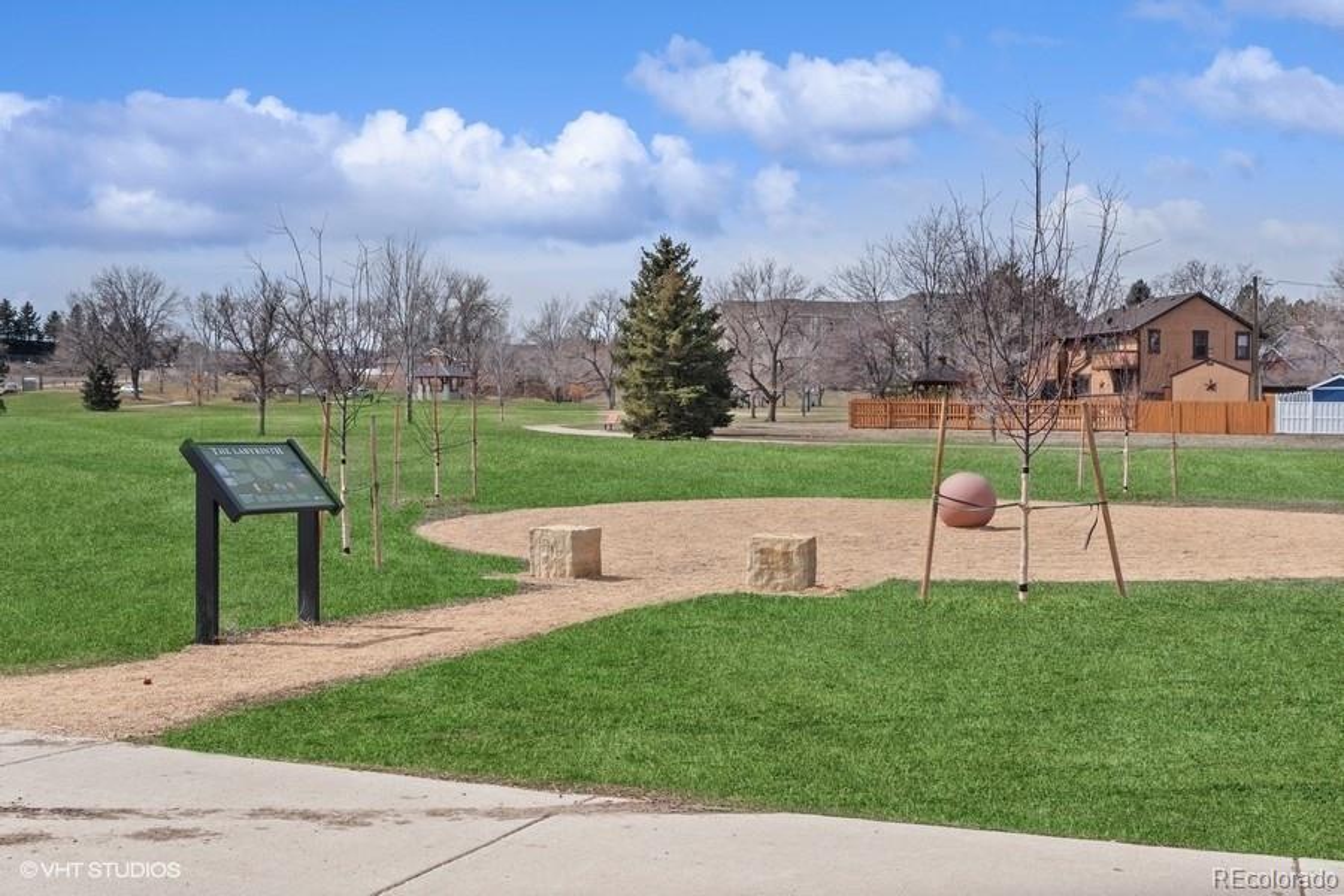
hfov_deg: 46.4
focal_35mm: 42
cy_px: 448
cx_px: 672
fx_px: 1568
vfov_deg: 31.9
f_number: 6.7
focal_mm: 28
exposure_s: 1/1500
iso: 400
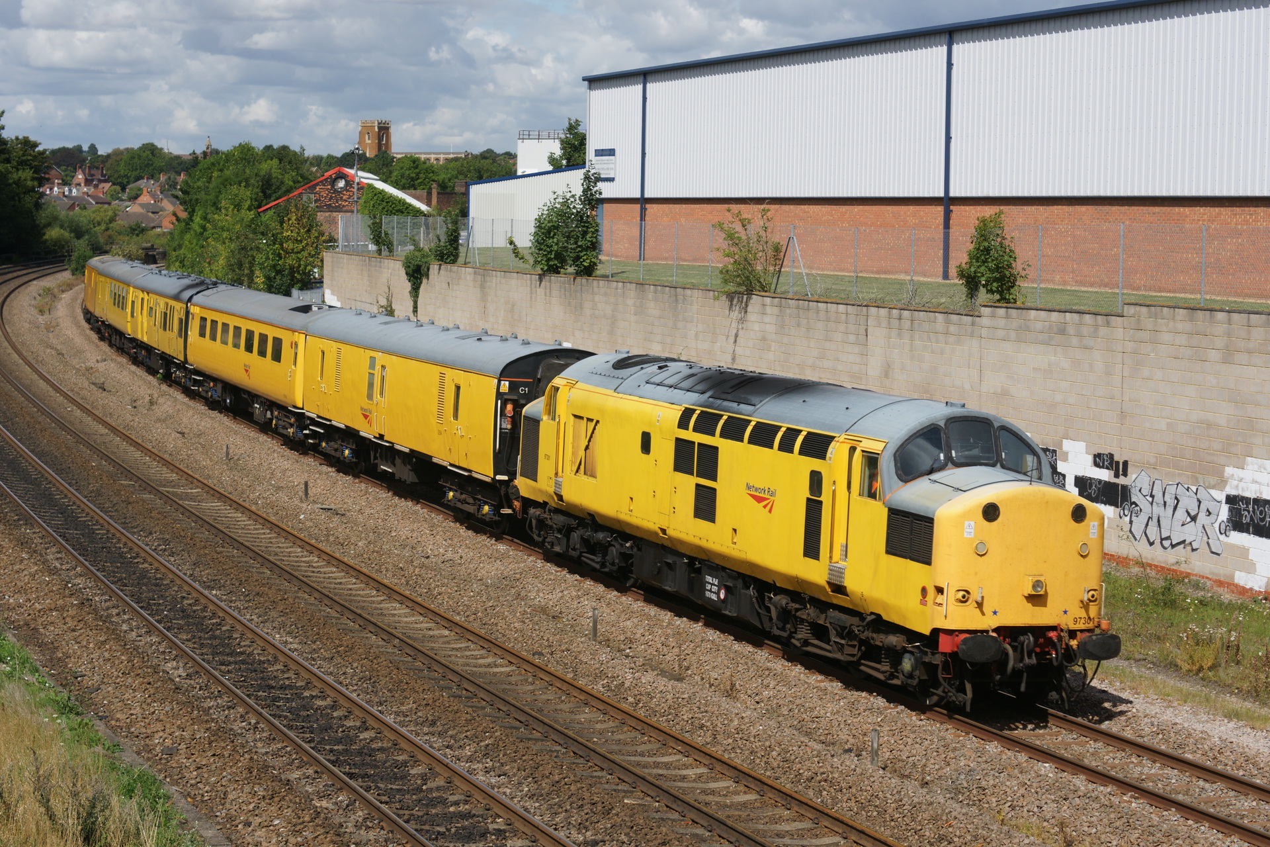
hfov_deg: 27.0
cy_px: 424
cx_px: 635
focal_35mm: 75
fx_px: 2646
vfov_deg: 18.2
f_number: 6.3
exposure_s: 1/800
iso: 200
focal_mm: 50
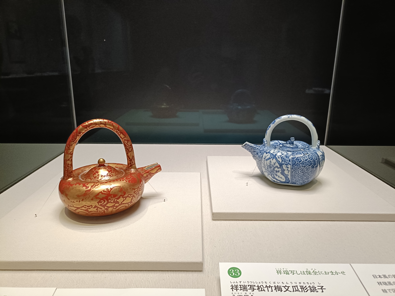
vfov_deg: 54.9
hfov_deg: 69.4
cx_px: 198
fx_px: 285
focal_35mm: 25
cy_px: 148
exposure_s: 1/25
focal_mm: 4.7
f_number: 1.7
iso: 1250
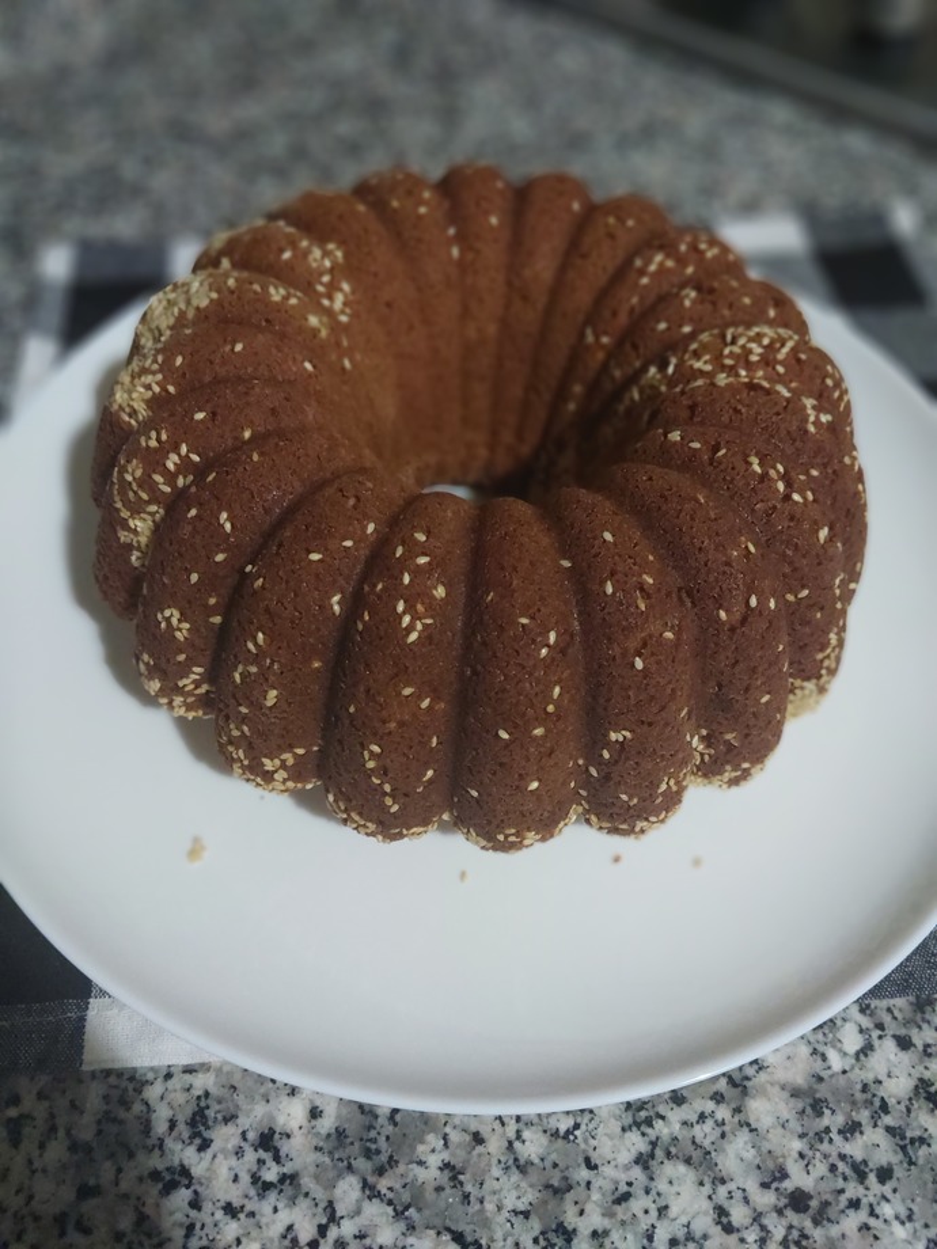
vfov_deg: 60.0
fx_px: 1083
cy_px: 624
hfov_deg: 46.8
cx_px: 468
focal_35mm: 30
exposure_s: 1/20
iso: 500
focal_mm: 4.6
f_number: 1.8
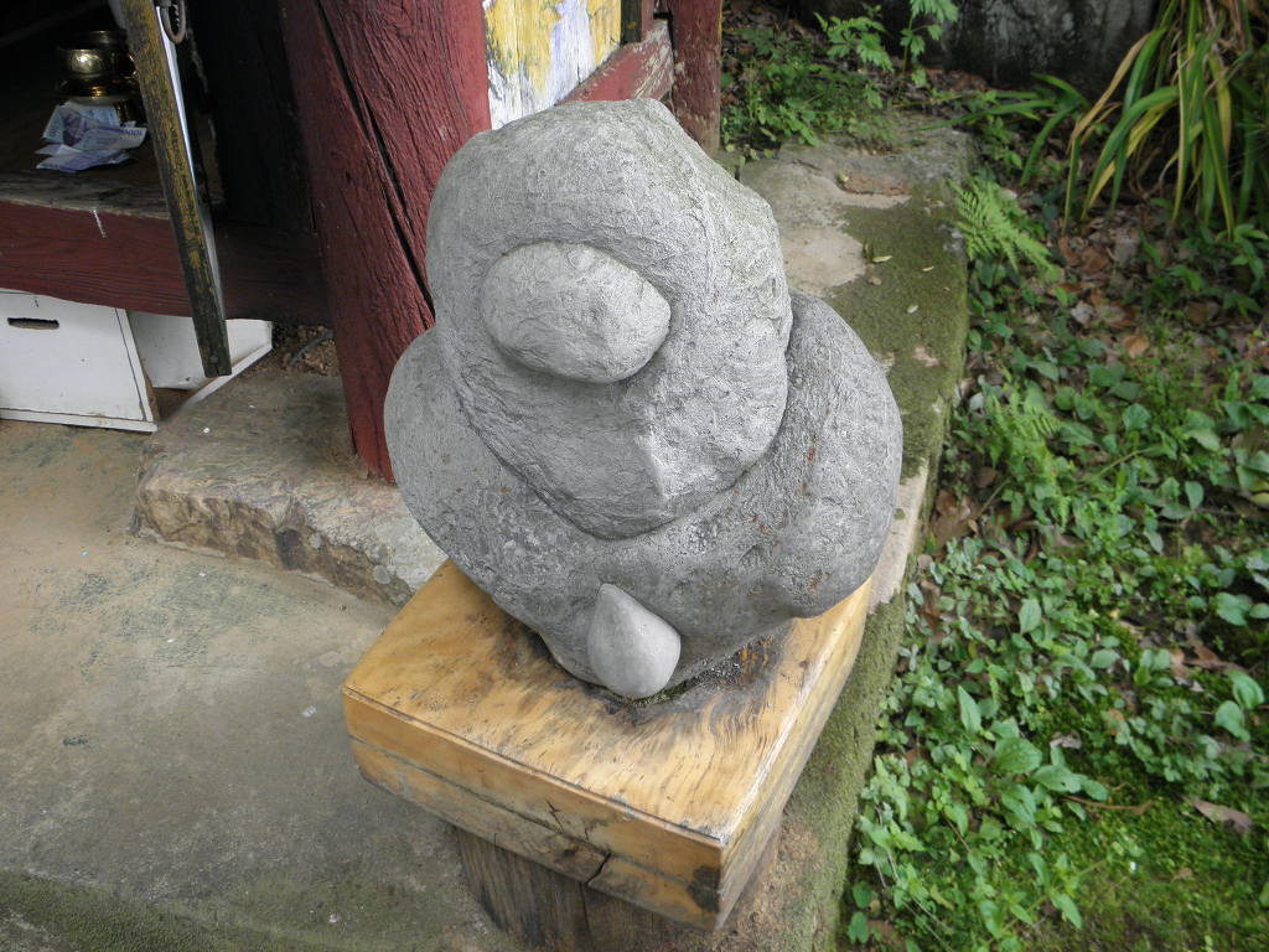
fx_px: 1320
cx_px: 634
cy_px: 476
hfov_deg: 51.4
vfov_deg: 39.7
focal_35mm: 36
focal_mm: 6.4
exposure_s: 1/40
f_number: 3.7
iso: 100
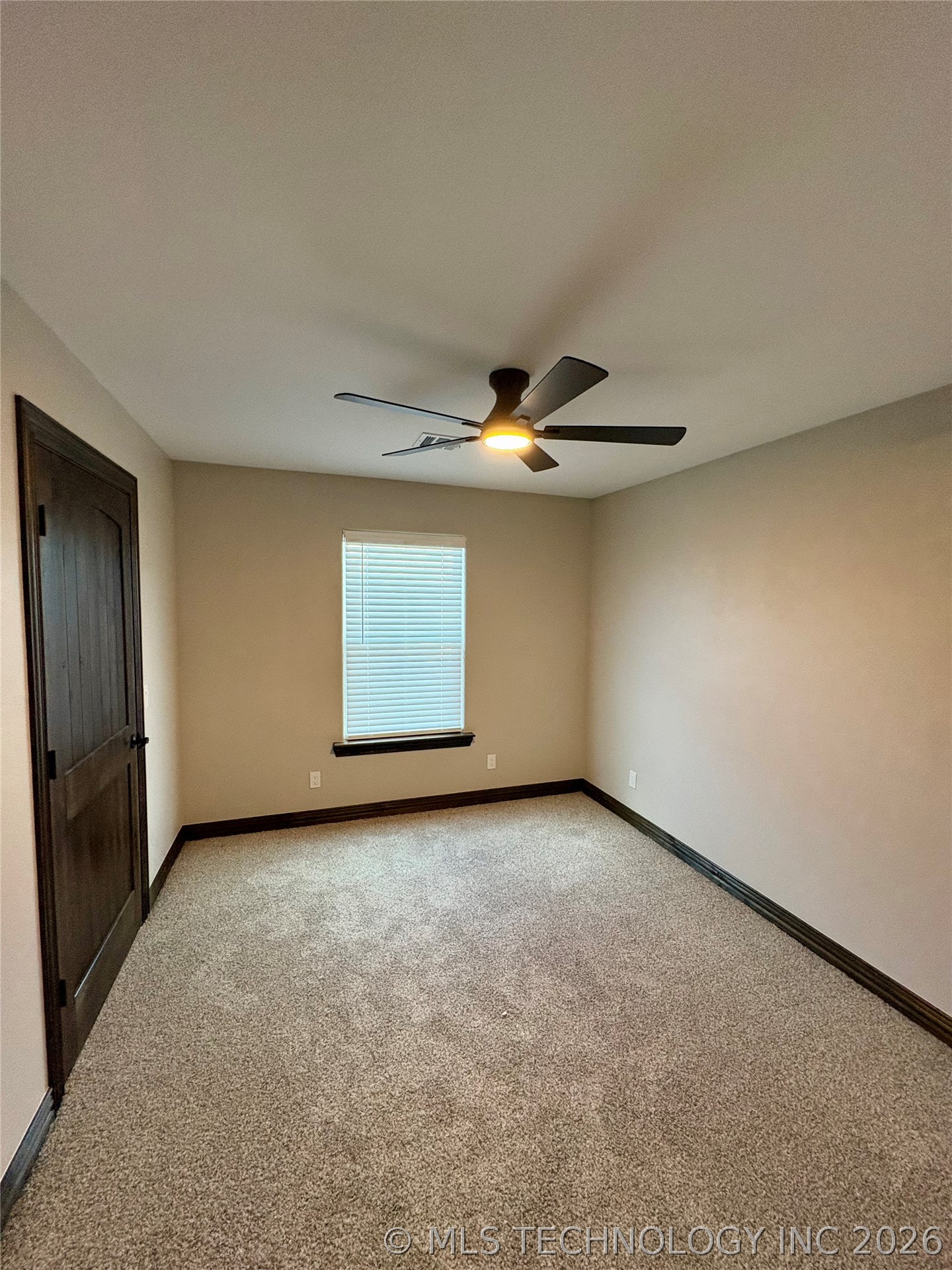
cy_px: 635
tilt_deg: -3.2
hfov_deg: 85.7
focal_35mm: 14
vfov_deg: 102.1
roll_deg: -1.5
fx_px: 513
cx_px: 476
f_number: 2.2
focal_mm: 2.22
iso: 400
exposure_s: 1/120
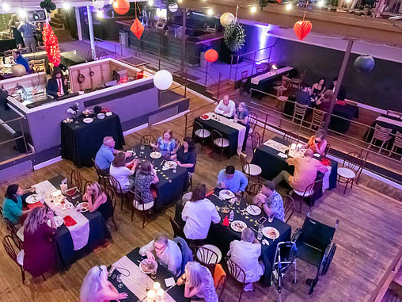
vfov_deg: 49.7
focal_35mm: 28
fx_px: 325
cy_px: 153
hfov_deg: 63.2
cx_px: 175
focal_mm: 17
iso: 45600
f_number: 2.8
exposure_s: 1/125
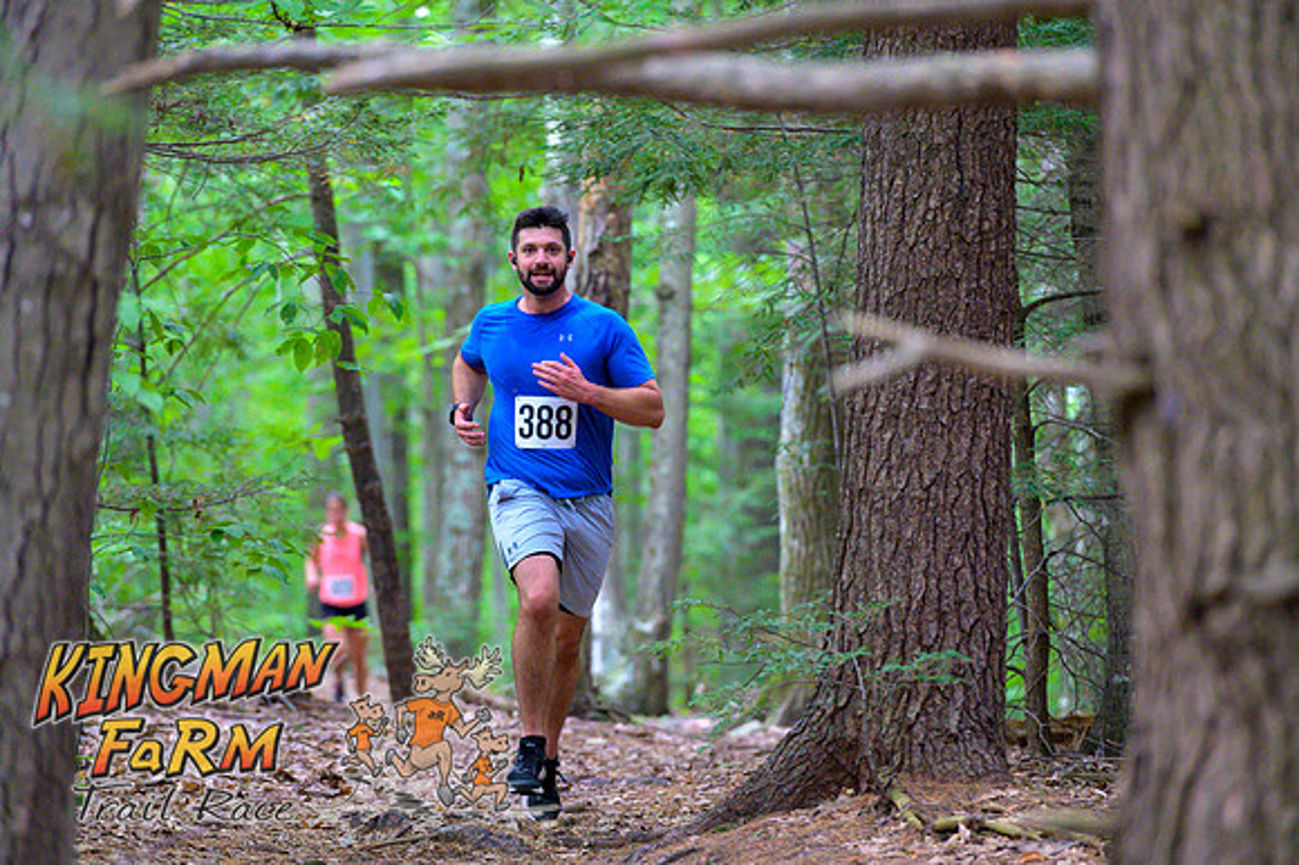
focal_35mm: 200
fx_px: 7212
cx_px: 650
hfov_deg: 10.3
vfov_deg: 6.9
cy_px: 432
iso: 8000
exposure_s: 1/200
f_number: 4
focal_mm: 200
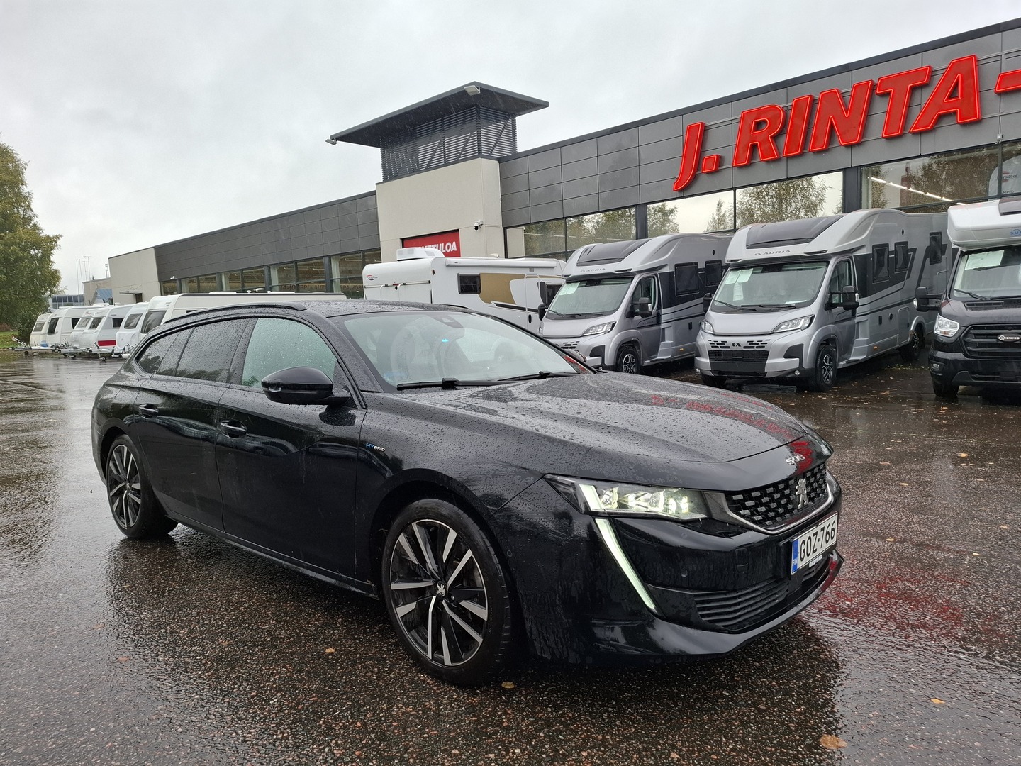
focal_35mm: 23
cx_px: 510
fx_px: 678
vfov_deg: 58.9
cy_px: 383
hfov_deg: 73.9
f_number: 1.8
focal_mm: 5.54
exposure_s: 1/200
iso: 50
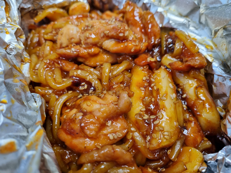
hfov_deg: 67.3
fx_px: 174
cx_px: 116
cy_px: 86
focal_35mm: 26
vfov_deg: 53.1
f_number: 1.8
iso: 250
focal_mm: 5.4
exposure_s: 1/120
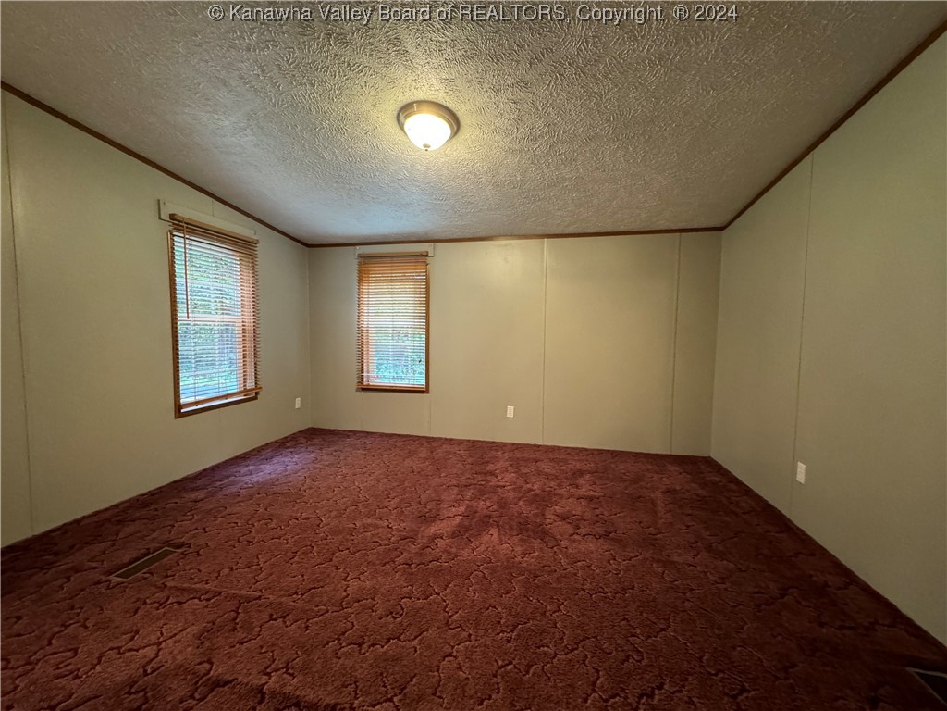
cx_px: 474
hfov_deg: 102.1
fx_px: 383
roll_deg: -0.9
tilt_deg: -4.6
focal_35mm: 14
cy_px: 356
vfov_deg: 85.7
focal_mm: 2.22
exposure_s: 1/60
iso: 800
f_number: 2.2
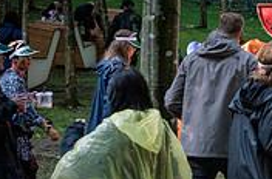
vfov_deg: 9.8
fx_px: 1046
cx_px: 411
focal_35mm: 139
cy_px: 39
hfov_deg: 13.9
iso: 4000
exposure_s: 1/800
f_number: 5
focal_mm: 35
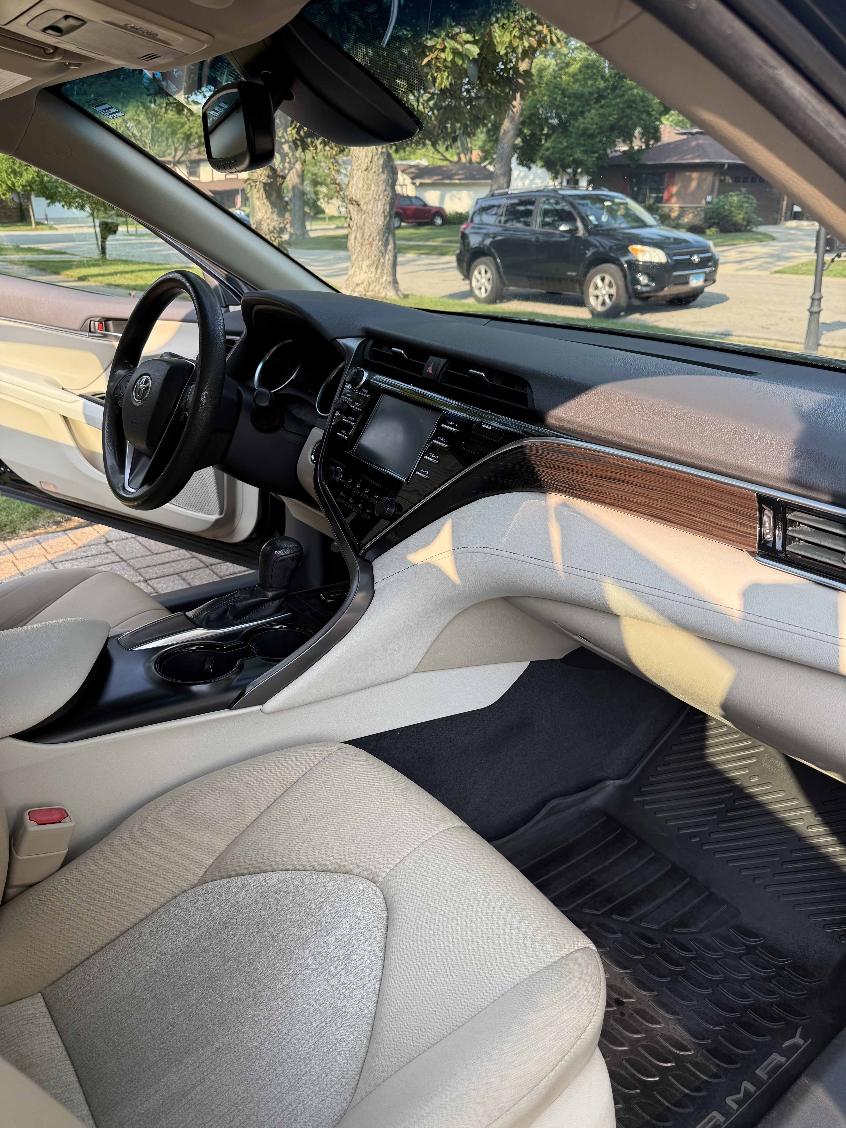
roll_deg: +1.0
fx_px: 782
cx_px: 423
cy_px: 564
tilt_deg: -23.2
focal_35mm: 24
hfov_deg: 56.8
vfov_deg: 71.6
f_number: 1.78
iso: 80
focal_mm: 6.76
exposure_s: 1/481
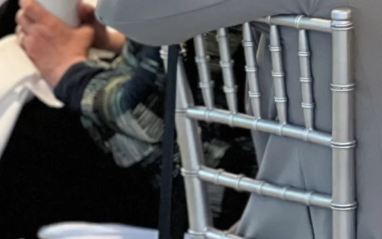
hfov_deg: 6.6
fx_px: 3249
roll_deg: -1.0
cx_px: 696
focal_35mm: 312
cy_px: -214
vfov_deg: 4.2
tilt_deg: -5.3
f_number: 2.8
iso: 250
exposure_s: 1/40
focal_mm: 9
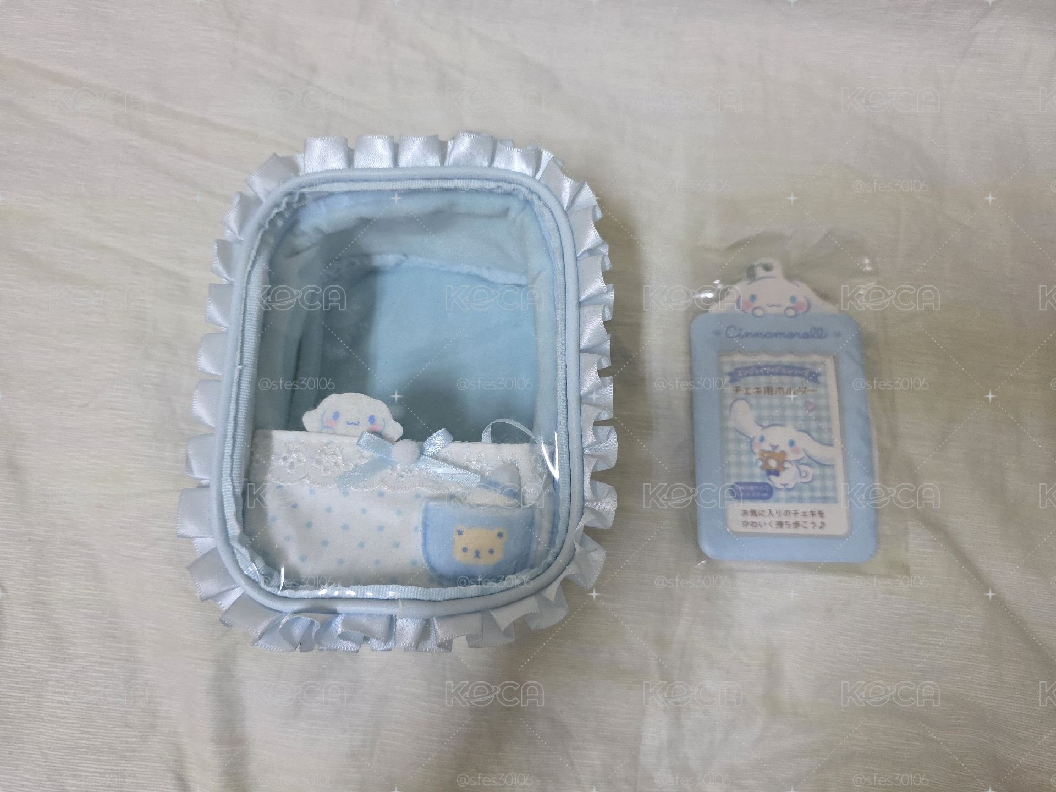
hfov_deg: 73.9
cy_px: 396
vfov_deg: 58.9
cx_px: 528
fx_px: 702
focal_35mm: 23
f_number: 1.7
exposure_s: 1/120
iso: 500
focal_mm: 6.3
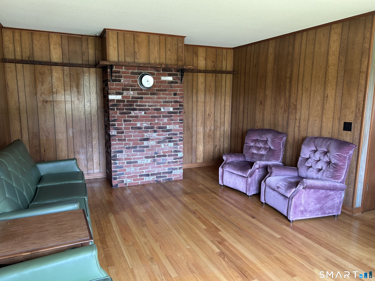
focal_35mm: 26
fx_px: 282
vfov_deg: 53.1
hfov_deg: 67.3
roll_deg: -0.1
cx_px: 188
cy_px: 140
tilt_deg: -8.2
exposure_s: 1/65
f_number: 1.5
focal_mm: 5.7
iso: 125
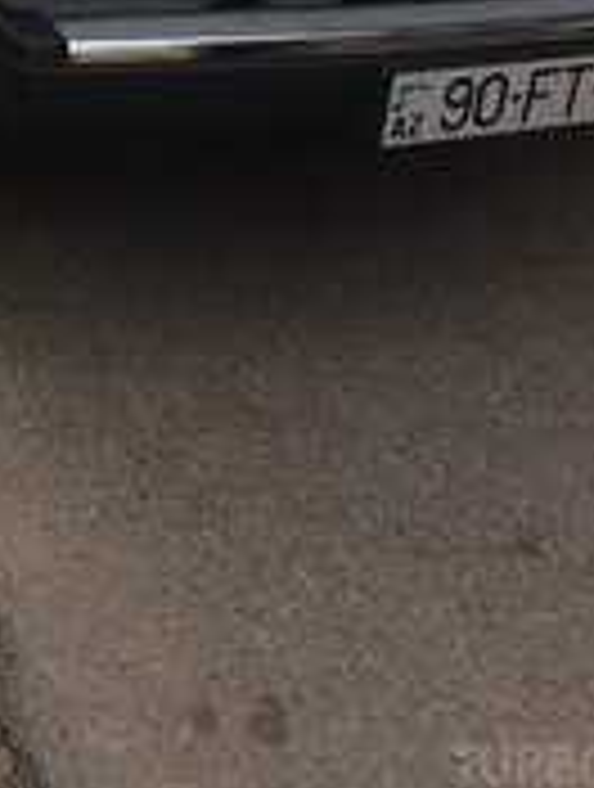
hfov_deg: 17.2
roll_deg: -7.9
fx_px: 1869
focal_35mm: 82
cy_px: -293
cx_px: -117
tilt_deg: -21.0
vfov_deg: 21.1
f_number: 2.2
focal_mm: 4.15
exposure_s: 1/100
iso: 32
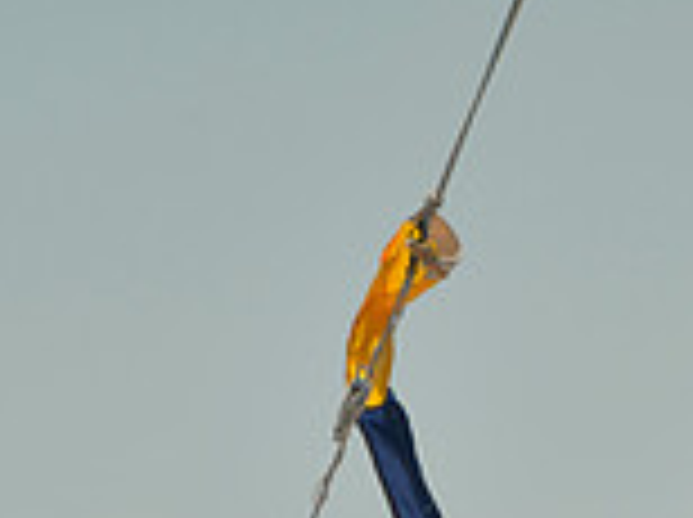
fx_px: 28963
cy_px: 1297
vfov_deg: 1.0
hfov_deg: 1.4
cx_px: 601
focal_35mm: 1449
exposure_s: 1/1600
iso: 200
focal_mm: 400
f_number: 5.6
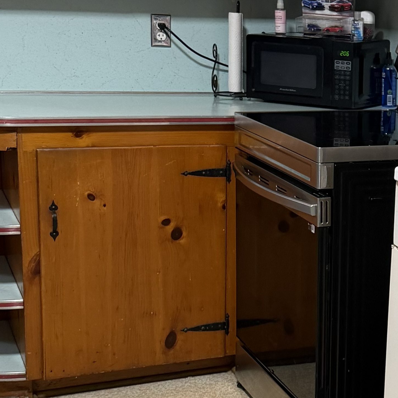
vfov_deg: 20.6
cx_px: 427
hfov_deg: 19.8
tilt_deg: -13.7
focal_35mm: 84
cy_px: 223
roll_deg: -2.4
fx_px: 1093
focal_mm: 6.76
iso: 200
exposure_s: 1/60
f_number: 1.78
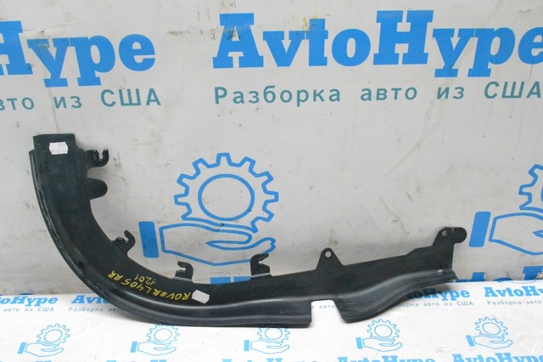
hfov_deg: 49.6
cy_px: 181
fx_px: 588
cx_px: 272
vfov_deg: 34.2
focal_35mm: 39
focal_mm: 26
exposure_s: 1/160
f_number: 9
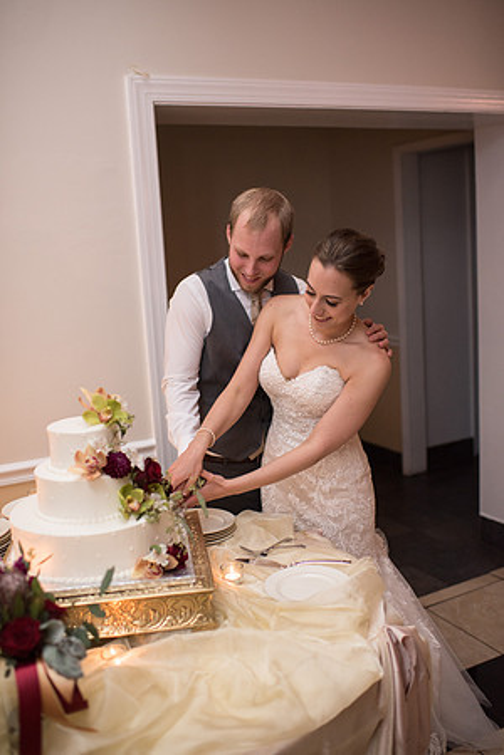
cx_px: 252
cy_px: 378
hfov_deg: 37.9
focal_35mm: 35
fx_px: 735
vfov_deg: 54.4
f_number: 2
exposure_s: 1/200
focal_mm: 35
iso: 1000
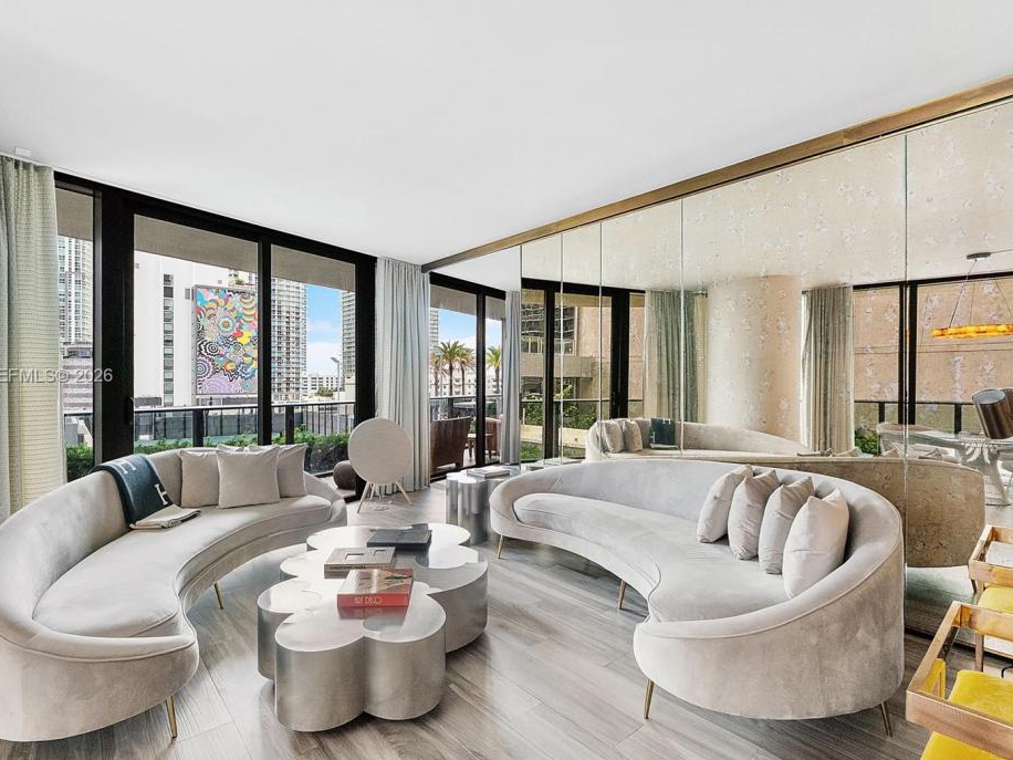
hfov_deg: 90.9
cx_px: 478
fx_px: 497
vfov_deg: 74.7
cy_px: 377
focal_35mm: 17
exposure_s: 1/80
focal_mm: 10
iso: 1000
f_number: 8
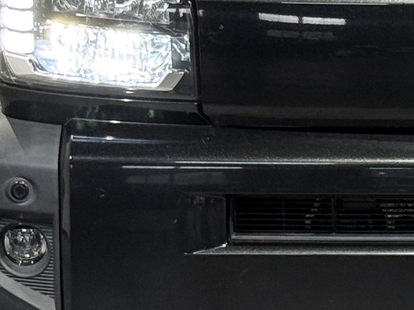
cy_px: 73
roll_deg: -0.3
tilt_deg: -10.2
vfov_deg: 7.1
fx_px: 2511
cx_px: 504
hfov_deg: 9.3
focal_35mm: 210
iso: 200
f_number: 1.78
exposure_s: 1/60
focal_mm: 6.76
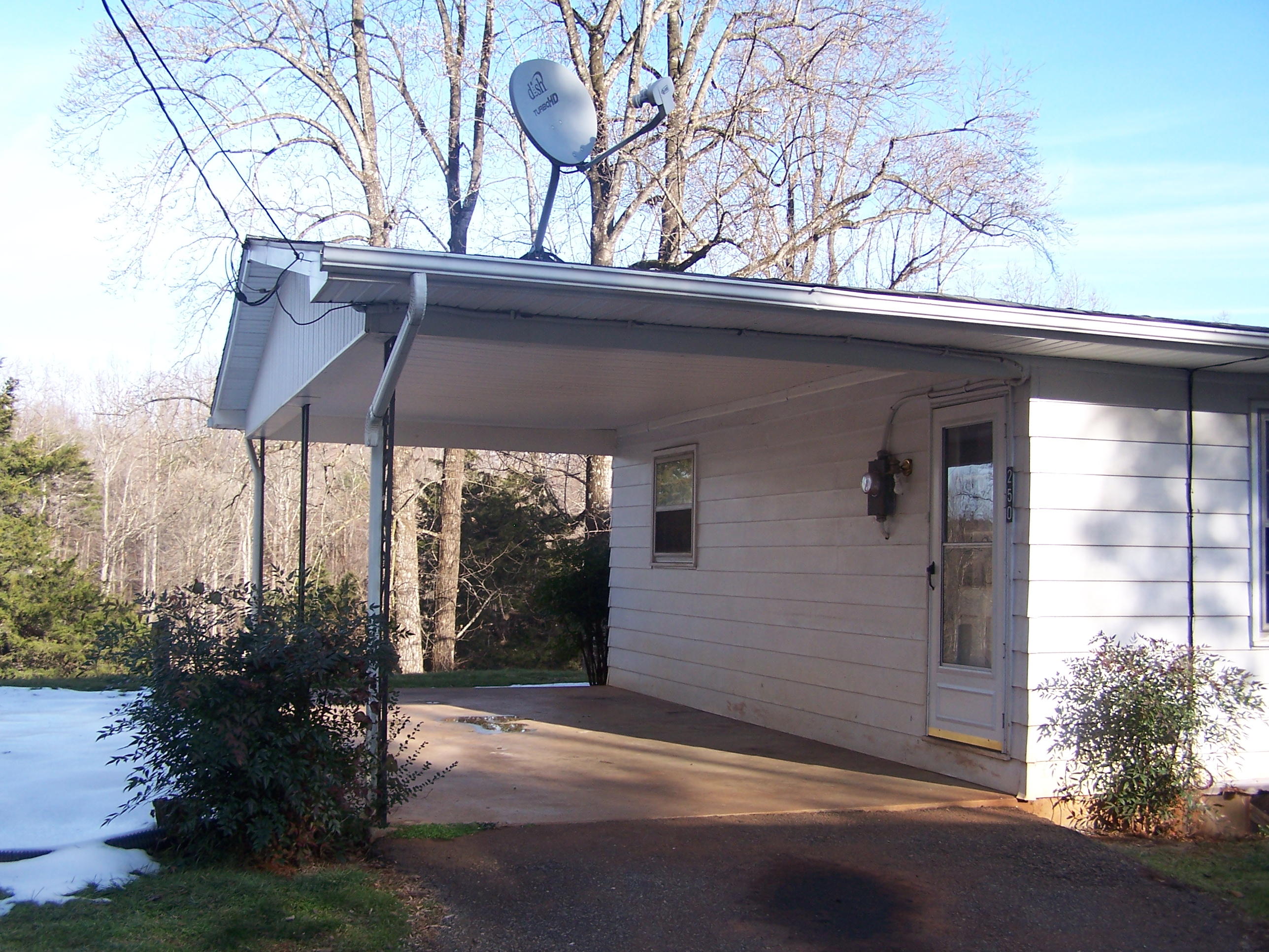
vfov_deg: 37.7
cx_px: 634
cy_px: 476
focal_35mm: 38
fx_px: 1393
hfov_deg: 49.0
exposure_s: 1/320
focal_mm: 6.3
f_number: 2.8
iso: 80
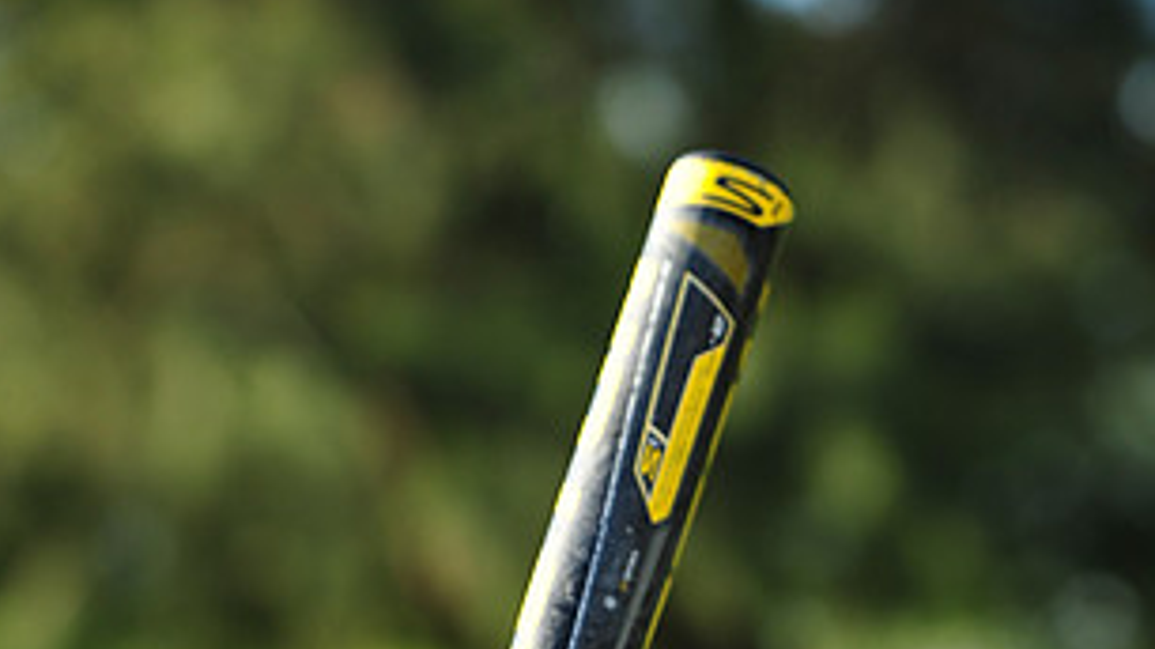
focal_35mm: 288
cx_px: 706
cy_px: 1026
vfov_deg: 4.2
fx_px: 8819
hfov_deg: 7.5
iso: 200
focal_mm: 145
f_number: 5
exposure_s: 1/400
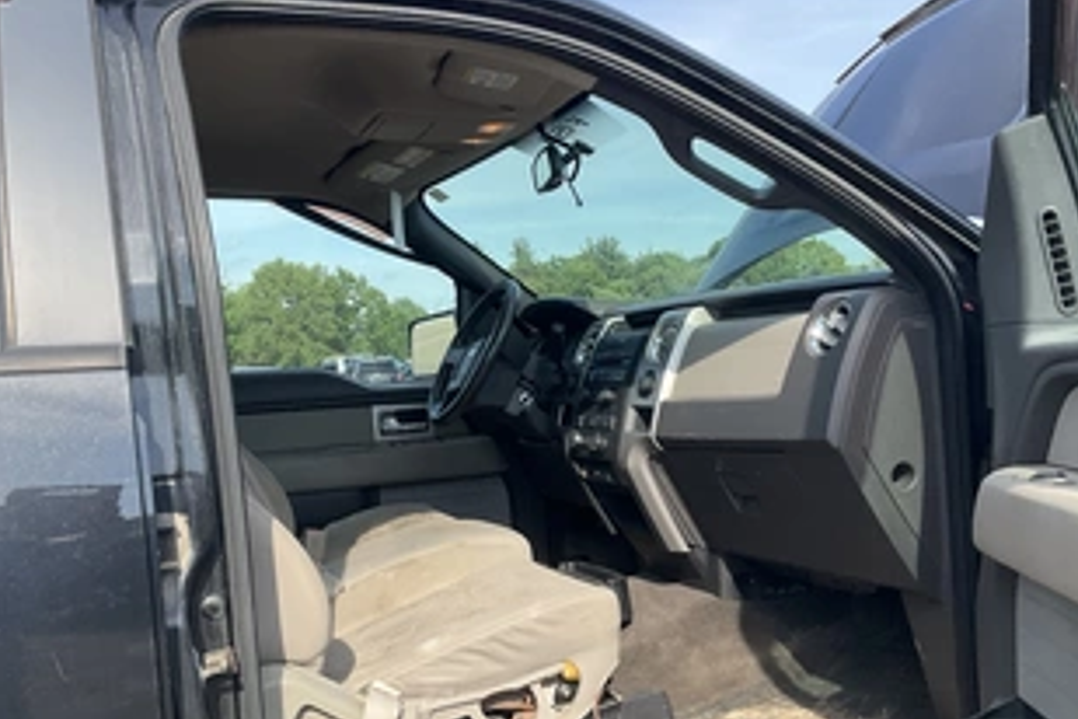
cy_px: 422
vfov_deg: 34.1
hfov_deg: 49.5
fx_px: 1168
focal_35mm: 39
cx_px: 495
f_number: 1.8
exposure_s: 1/509
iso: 25
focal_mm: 3
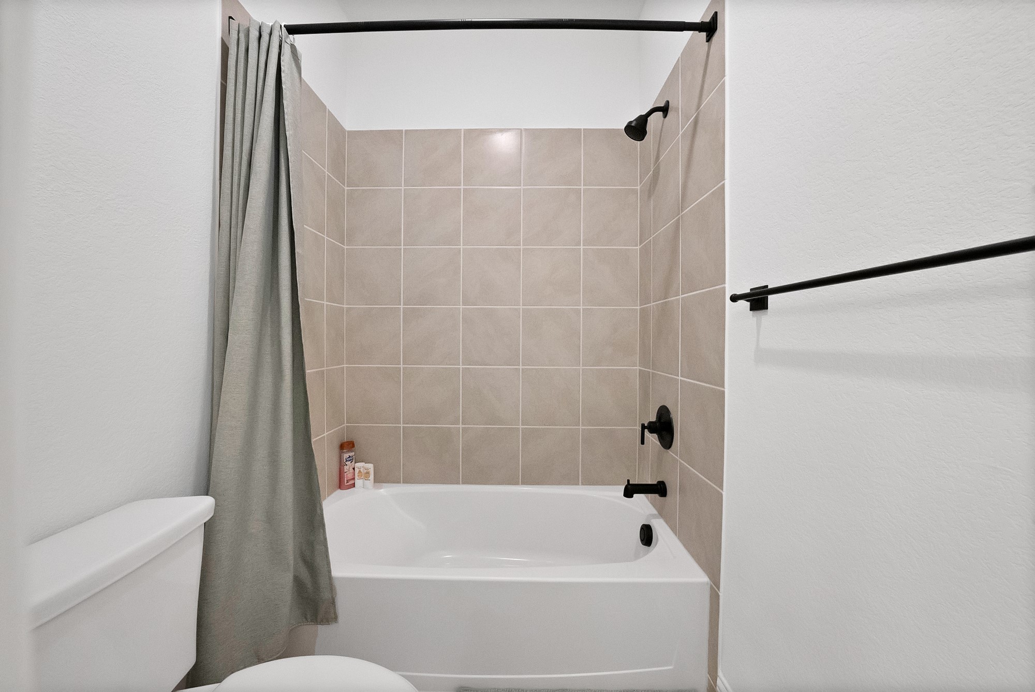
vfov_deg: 90.1
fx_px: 345
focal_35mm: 12
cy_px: 346
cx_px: 518
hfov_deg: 112.6
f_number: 9
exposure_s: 1/160
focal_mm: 12
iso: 12800
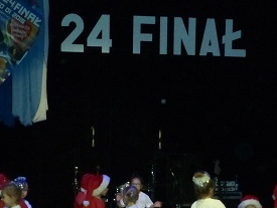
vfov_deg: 12.1
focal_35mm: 121
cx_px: 127
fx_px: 970
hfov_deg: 16.3
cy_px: 216
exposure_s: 1/60
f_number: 6.3
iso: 1000
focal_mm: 8.7
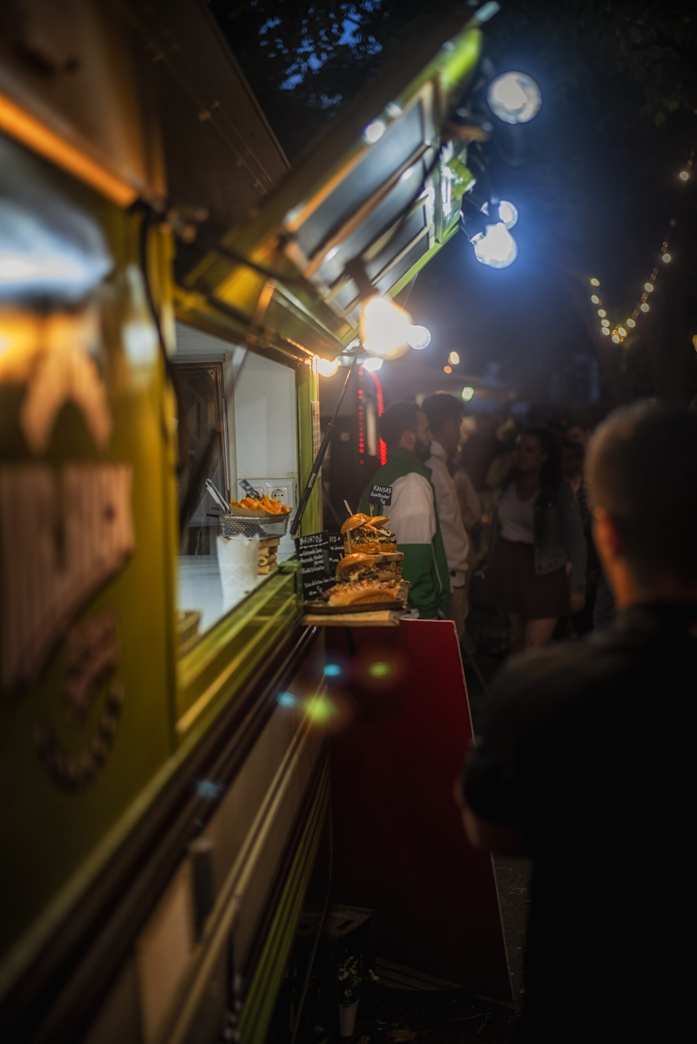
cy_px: 522
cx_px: 348
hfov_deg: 27.0
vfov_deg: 39.6
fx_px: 1451
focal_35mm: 50
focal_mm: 50
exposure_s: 1/100
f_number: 1.8
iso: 250
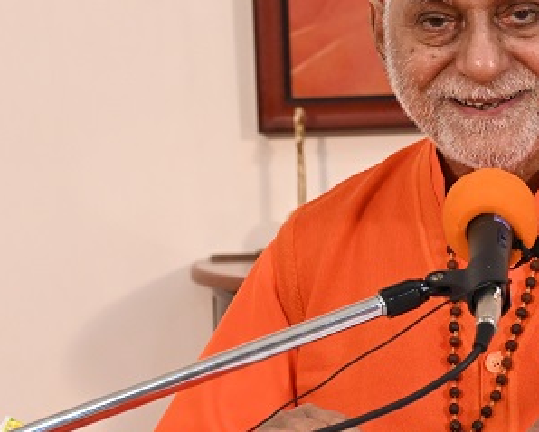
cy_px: 190
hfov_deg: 10.9
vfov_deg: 8.8
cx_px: 454
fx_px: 2810
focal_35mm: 176
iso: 4000
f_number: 5.6
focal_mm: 70
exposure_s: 1/125
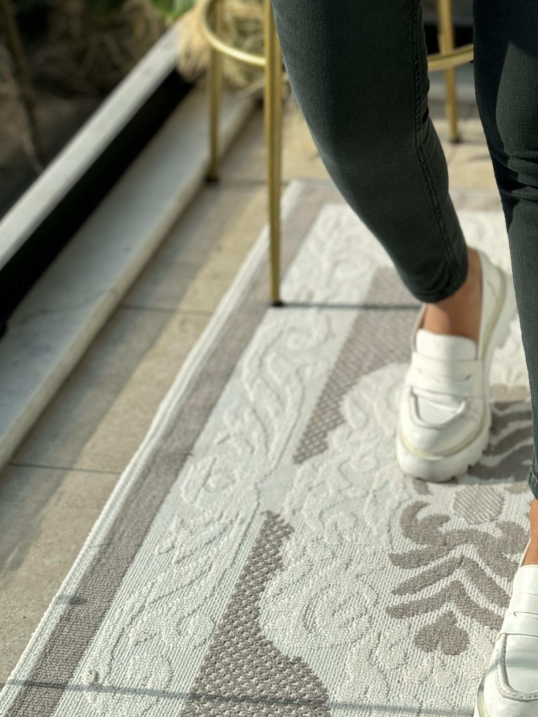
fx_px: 1906
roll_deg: +2.4
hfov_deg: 15.9
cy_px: 129
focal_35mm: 92
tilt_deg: -42.1
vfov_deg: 21.0
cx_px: 438
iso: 64
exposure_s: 1/1133
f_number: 1.78
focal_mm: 6.76
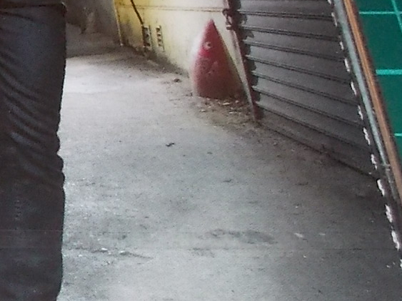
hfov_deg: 15.3
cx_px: -240
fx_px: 1358
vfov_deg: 12.7
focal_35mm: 117
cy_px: 146
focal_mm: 4.1
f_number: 3.3
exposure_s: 1/30
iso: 200
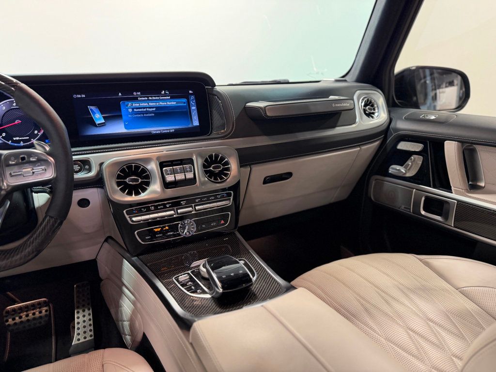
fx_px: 344
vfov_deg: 56.8
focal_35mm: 24
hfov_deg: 71.6
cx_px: 248
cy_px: 186
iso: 160
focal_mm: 6.76
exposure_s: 1/60
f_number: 1.78
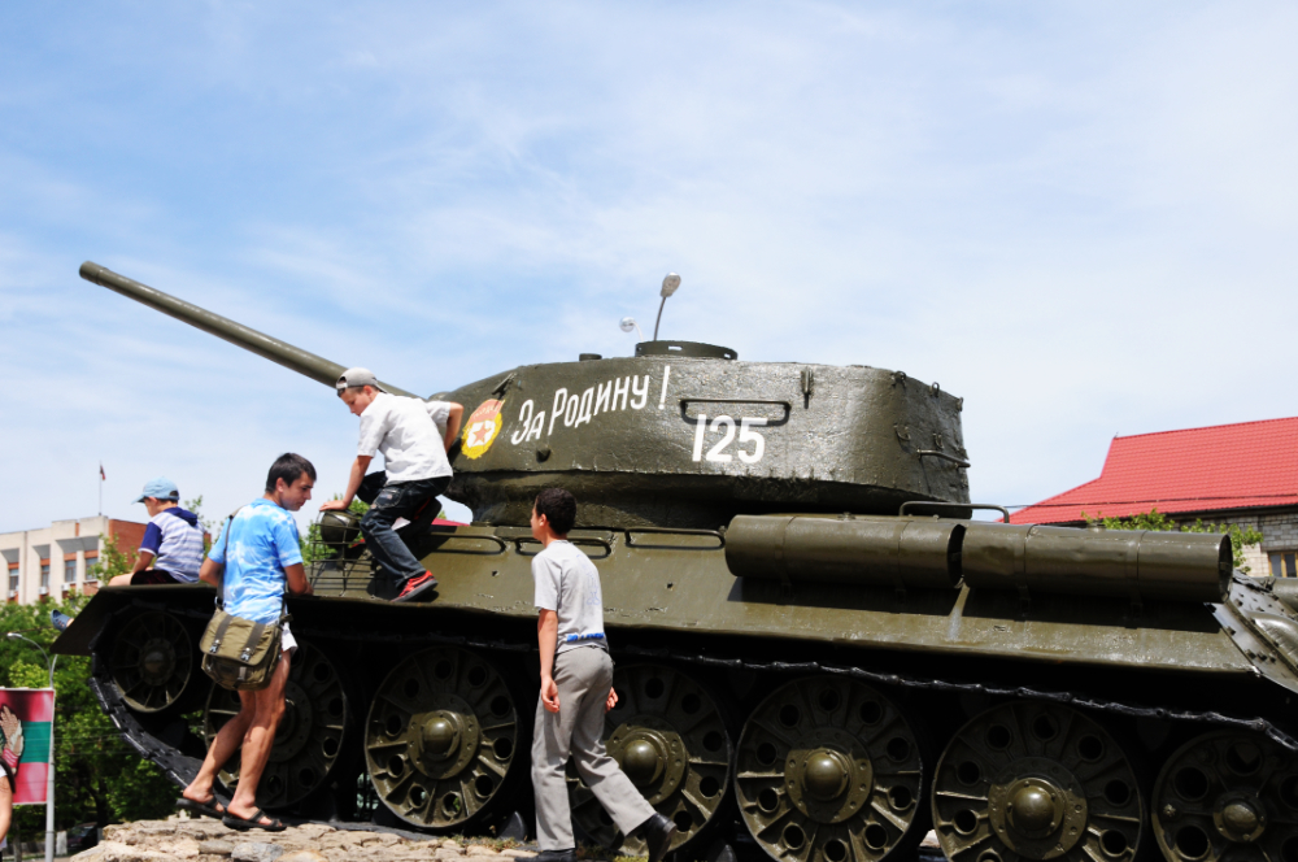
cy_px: 431
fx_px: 1944
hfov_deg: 36.9
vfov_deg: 25.0
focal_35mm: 54
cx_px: 649
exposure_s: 1/800
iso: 320
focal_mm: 36
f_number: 10
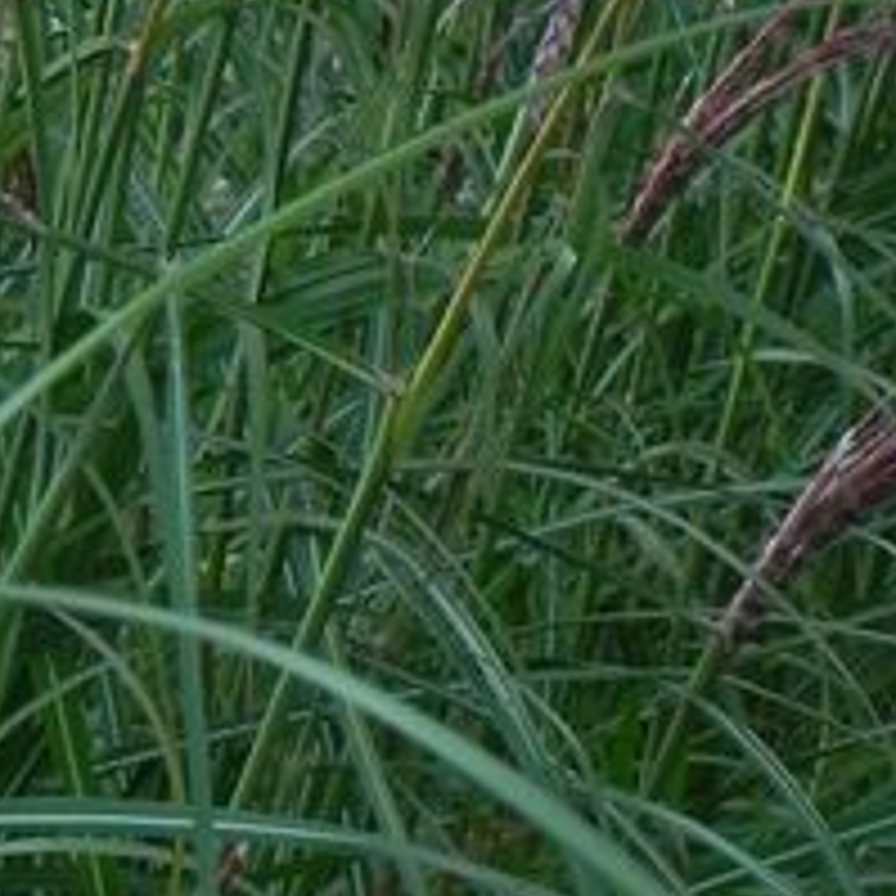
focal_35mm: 374
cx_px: 23
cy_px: -212
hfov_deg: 4.7
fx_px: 10952
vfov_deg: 4.7
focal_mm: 18.8
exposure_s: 1/30
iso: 160
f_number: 4.5
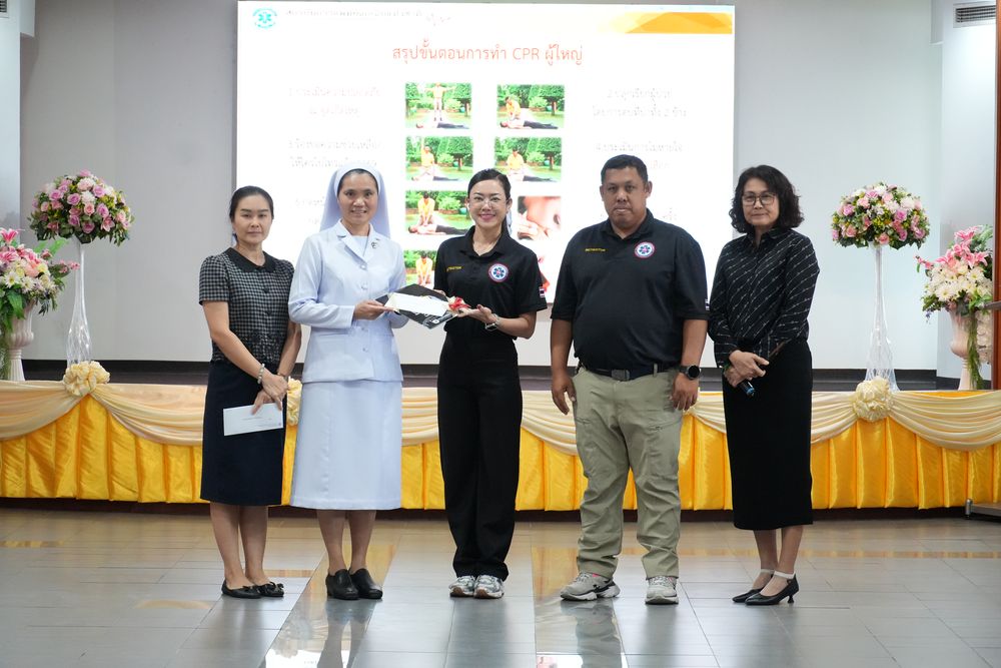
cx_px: 500
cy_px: 334
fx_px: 3212
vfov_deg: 11.9
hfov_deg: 17.7
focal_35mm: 116
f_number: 5.6
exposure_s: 1/125
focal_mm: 77
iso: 4000
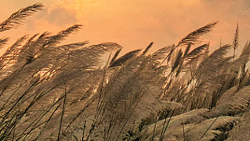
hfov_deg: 14.3
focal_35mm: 150
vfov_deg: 7.8
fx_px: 995
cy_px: -108
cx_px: 132
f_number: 10
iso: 200
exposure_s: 1/125
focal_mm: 16
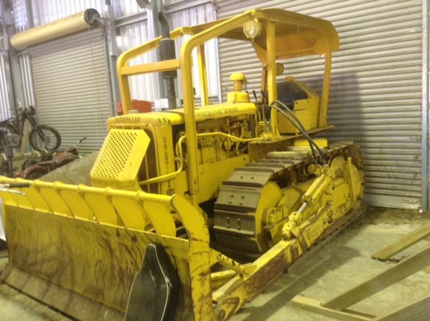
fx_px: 409
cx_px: 215
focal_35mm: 33
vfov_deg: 42.9
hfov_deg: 55.4
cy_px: 160
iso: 200
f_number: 2.4
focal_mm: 3.3
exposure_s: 1/24
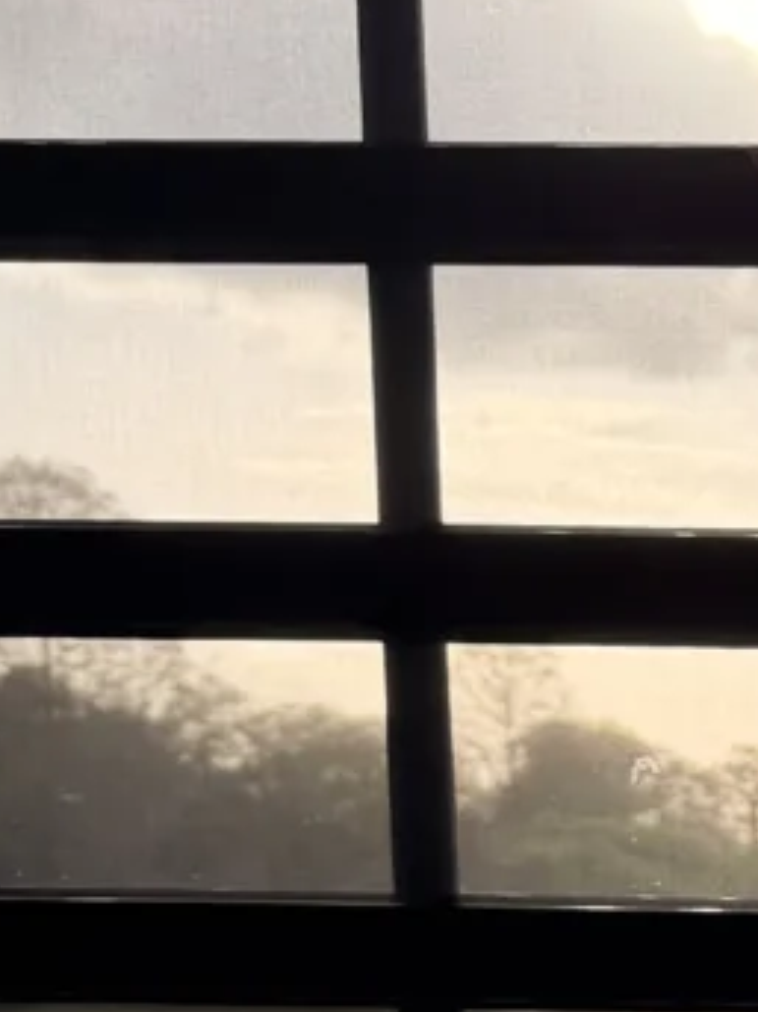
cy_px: 1351
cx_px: 1534
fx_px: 3272
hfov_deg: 11.8
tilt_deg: -8.2
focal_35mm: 112
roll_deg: -0.4
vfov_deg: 16.5
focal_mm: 6.76
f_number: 1.78
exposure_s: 1/211
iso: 160
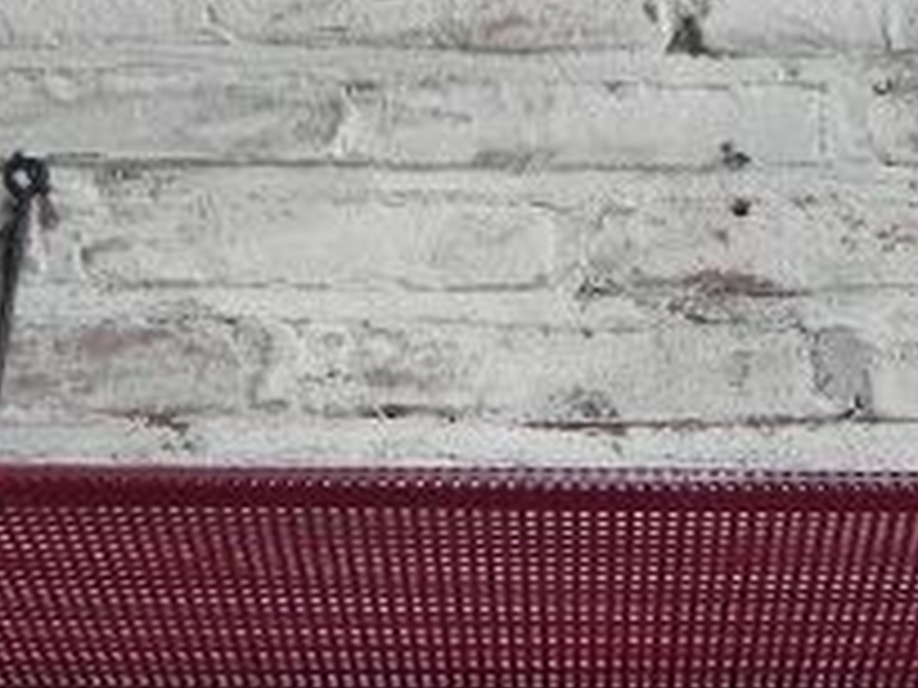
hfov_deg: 21.3
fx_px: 2413
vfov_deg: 16.0
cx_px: 729
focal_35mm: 91
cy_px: 621
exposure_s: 1/44.3
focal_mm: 5.2
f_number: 2.8
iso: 160
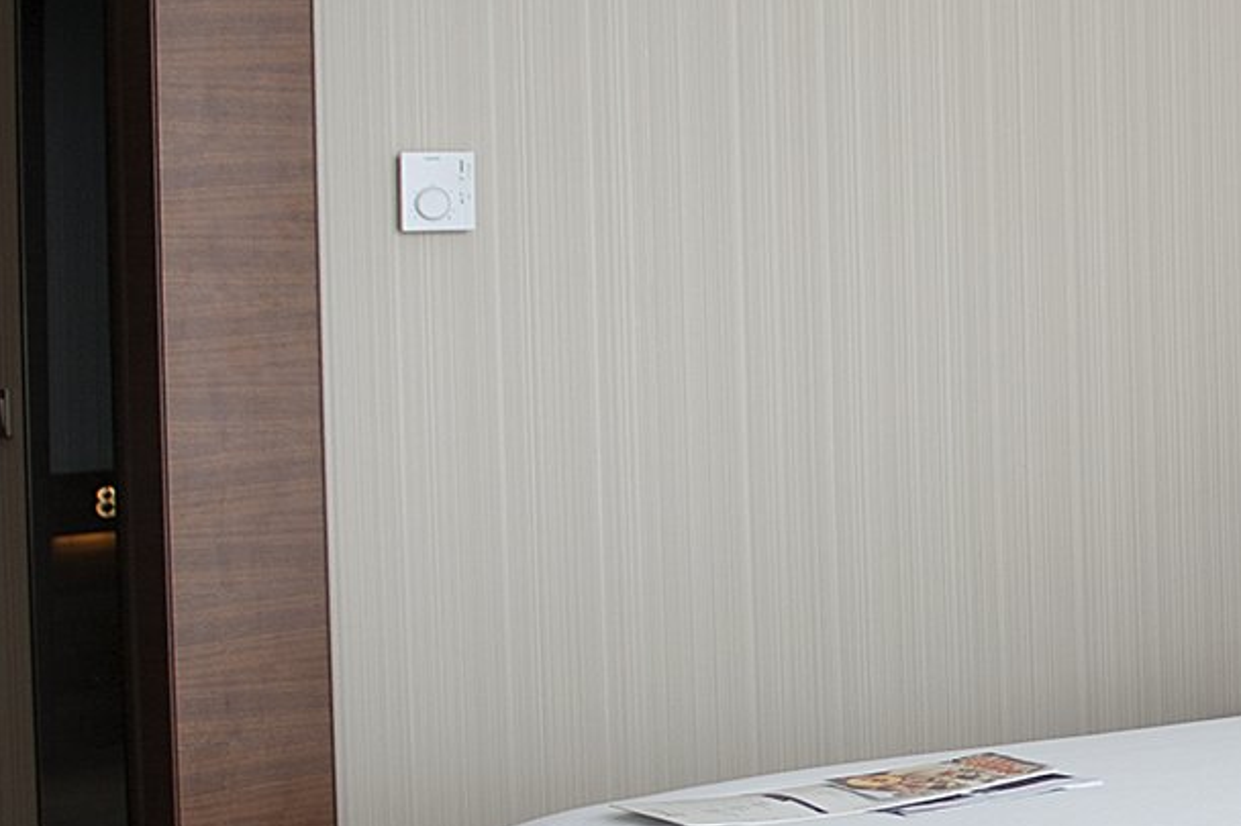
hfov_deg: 21.2
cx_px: 1745
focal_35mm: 84
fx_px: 2895
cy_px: 816
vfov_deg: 16.0
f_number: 3.5
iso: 250
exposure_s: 1/50
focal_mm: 24
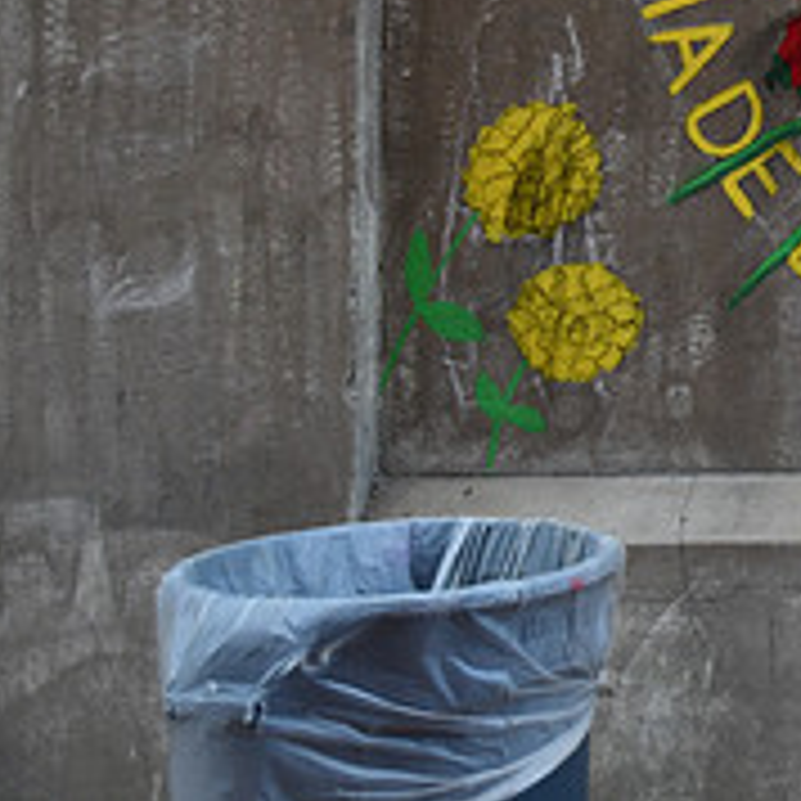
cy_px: -65
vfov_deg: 15.7
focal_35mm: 108
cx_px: 1210
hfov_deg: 14.9
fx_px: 2827
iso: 400
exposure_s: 1/250
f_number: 4
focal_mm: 26
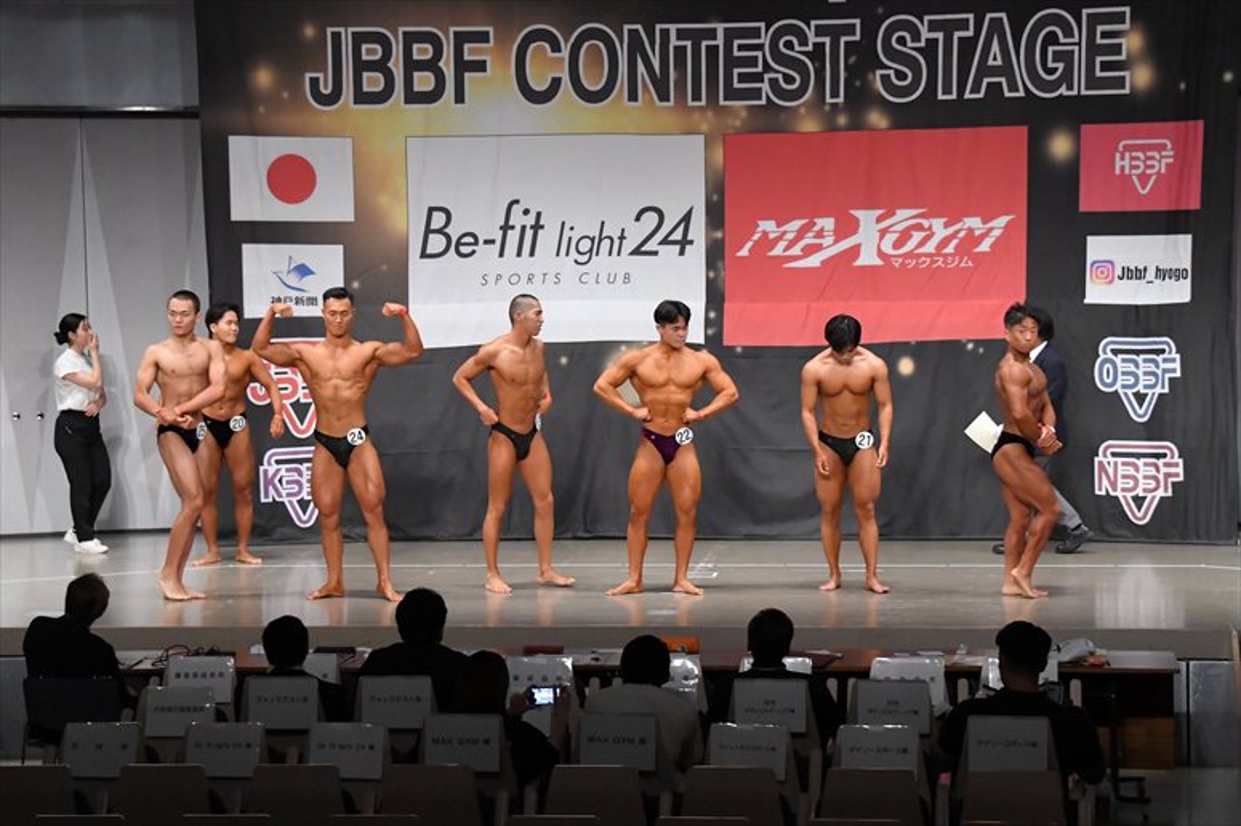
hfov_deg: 24.2
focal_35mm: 84
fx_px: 2894
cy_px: 413
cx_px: 620
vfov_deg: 16.2
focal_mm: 56
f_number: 5.6
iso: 6400
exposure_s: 1/400
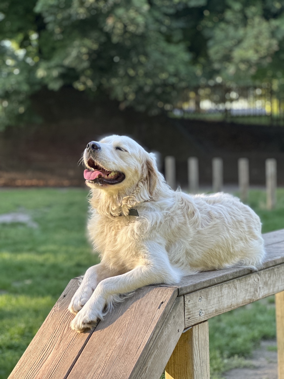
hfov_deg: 19.1
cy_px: 190
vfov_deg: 25.3
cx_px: 142
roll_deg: +0.1
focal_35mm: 77
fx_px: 842
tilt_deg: -1.9
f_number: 2.8
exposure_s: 1/121
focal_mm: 9
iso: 125
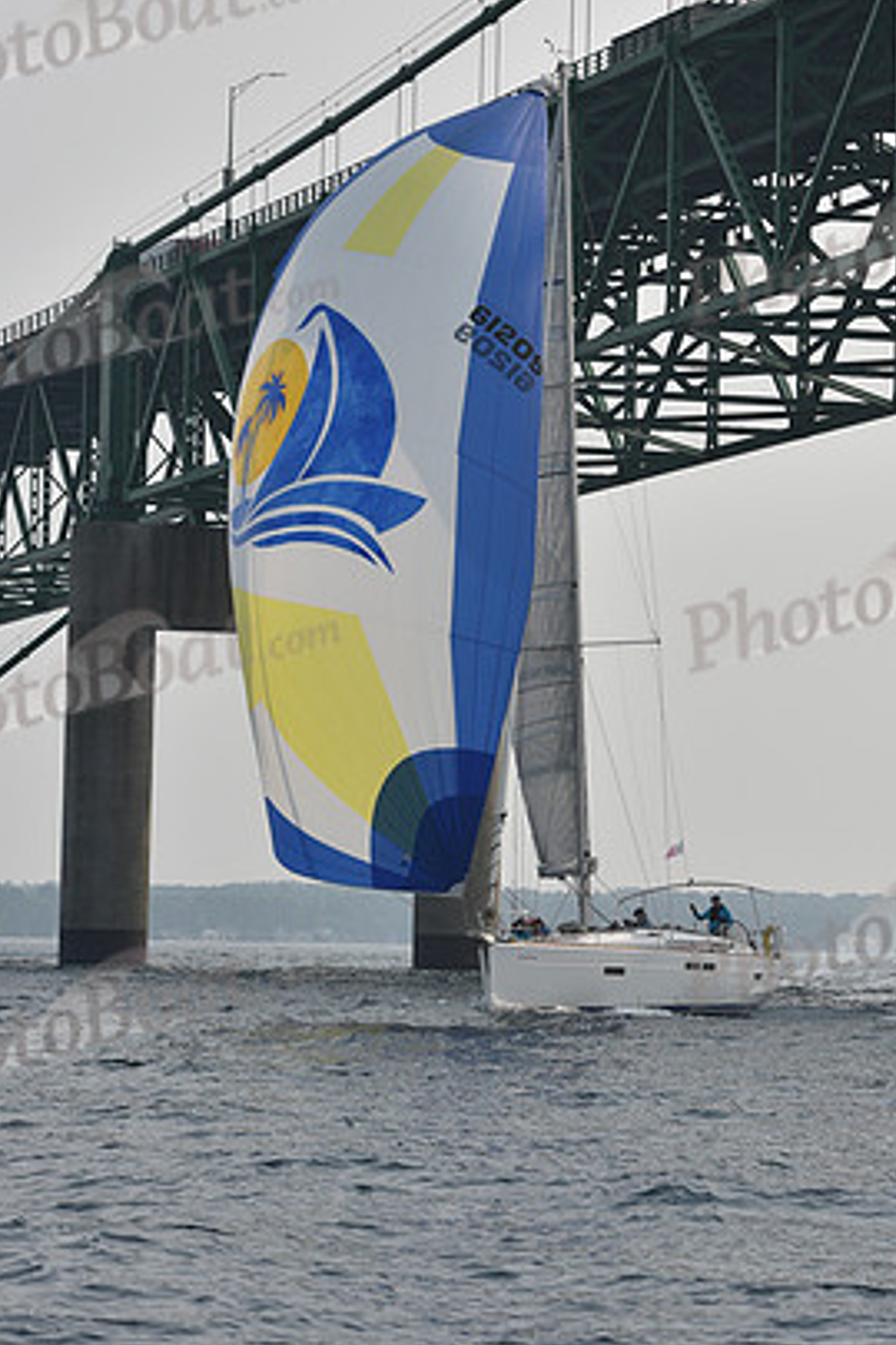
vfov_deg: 14.0
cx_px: 513
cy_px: 462
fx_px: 5450
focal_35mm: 146
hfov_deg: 9.4
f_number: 9
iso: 250
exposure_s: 1/1250
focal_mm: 102
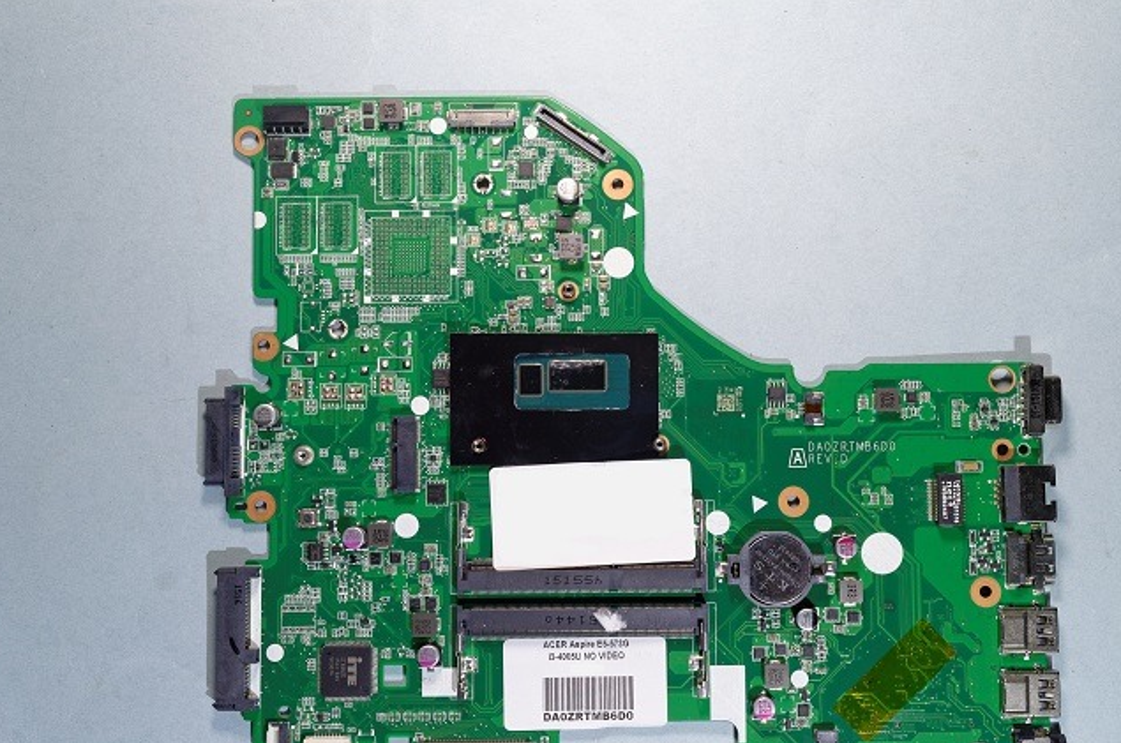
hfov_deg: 49.5
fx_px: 1212
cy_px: 436
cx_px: 643
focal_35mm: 39
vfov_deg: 34.0
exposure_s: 1/5
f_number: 8
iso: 100
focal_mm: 22
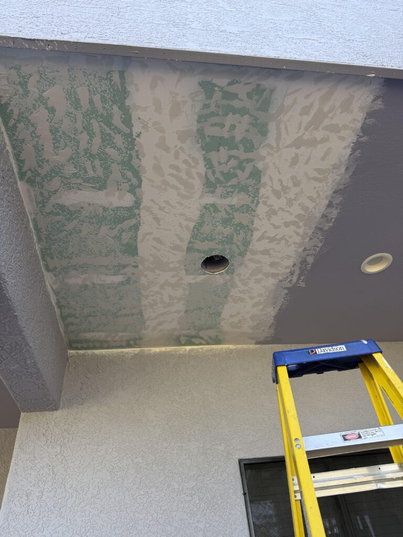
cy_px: 268
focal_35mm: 24
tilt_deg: +41.1
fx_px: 373
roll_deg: +9.4
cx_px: 202
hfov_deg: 56.8
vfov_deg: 71.6
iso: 80
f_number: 1.78
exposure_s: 1/317
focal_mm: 6.76
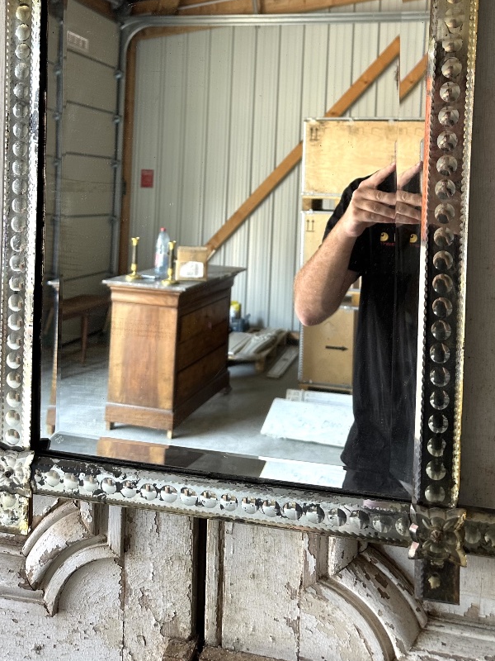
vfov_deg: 49.5
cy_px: 175
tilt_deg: -5.1
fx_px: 686
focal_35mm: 36
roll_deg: -1.5
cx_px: 252
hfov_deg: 39.7
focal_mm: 6.86
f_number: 1.78
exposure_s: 1/121
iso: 160
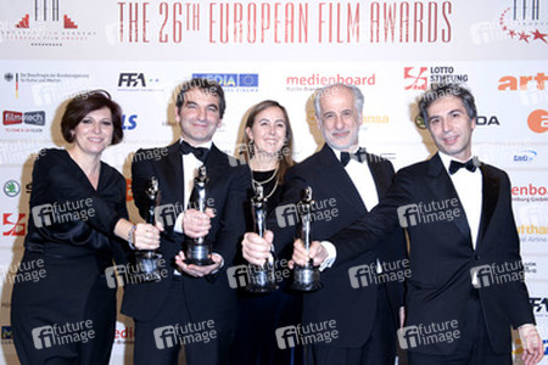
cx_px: 274
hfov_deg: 48.5
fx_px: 609
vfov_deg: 33.4
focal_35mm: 40
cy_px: 182
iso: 800
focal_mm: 40
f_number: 6.3
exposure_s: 1/250
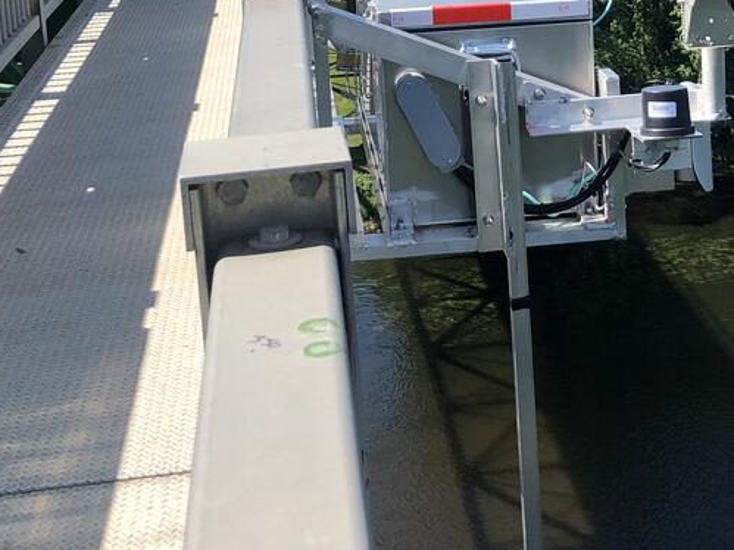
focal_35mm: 75
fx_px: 1590
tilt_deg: -9.3
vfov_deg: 19.1
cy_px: -1
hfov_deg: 25.8
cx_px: 518
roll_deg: +4.1
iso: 20
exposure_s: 1/1143
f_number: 1.8
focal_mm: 3.99
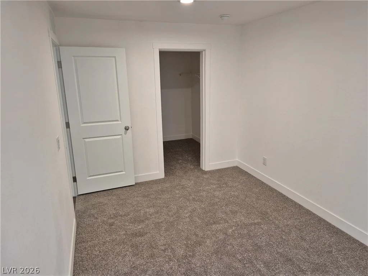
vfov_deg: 58.9
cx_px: 184
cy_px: 138
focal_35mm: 23
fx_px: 245
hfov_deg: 73.9
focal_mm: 5.4
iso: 320
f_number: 1.8
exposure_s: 1/120
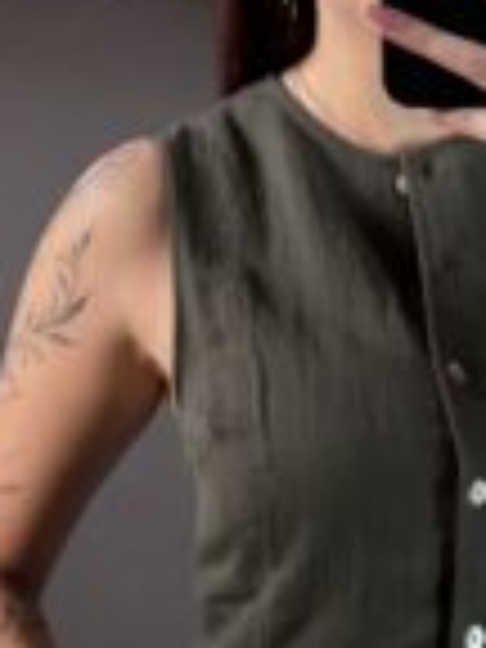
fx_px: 2078
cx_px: 508
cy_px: 214
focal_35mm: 111
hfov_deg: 13.1
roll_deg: -2.9
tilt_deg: -14.5
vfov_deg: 17.7
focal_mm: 6.76
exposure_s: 1/50
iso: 125
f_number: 1.78
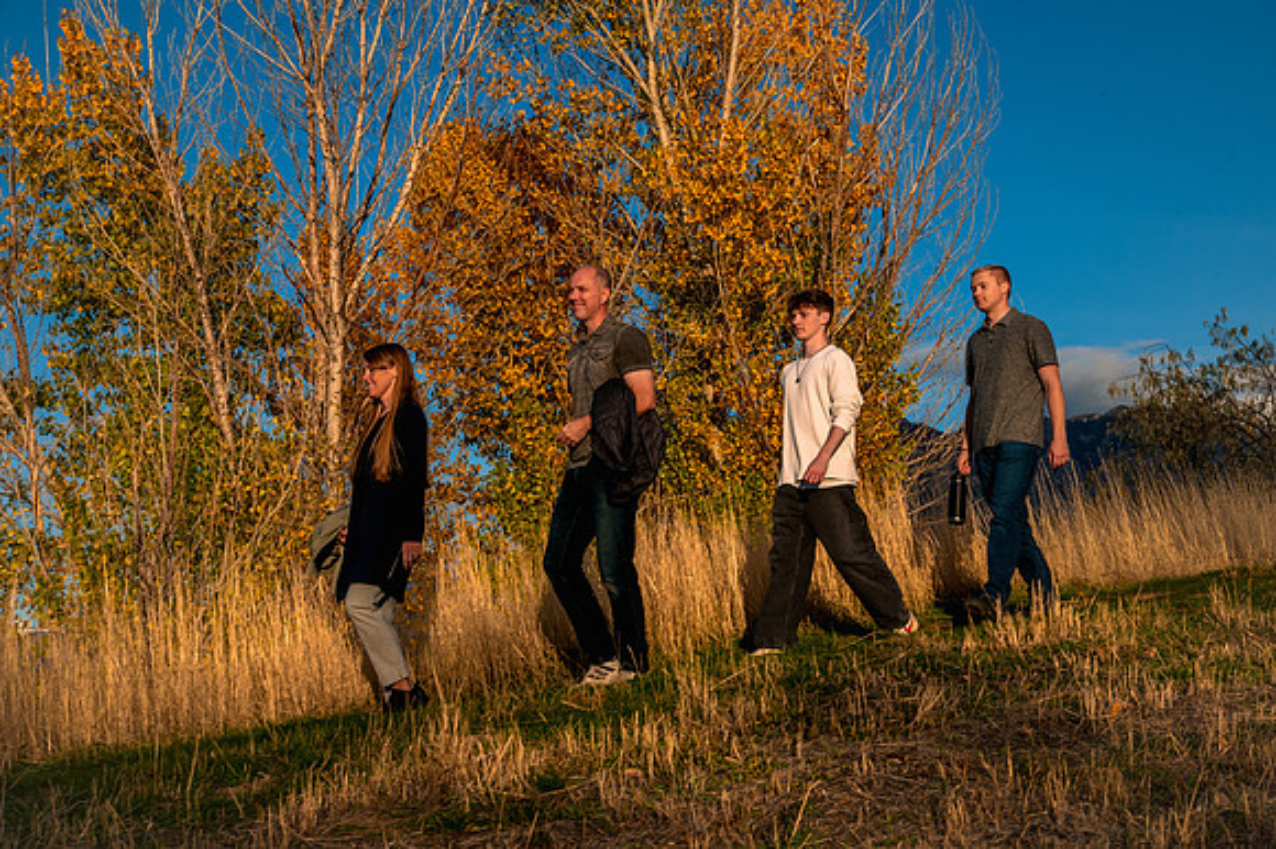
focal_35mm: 65
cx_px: 638
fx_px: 2302
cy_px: 424
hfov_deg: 31.0
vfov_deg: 20.9
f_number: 13
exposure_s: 1/320
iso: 400
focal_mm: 65
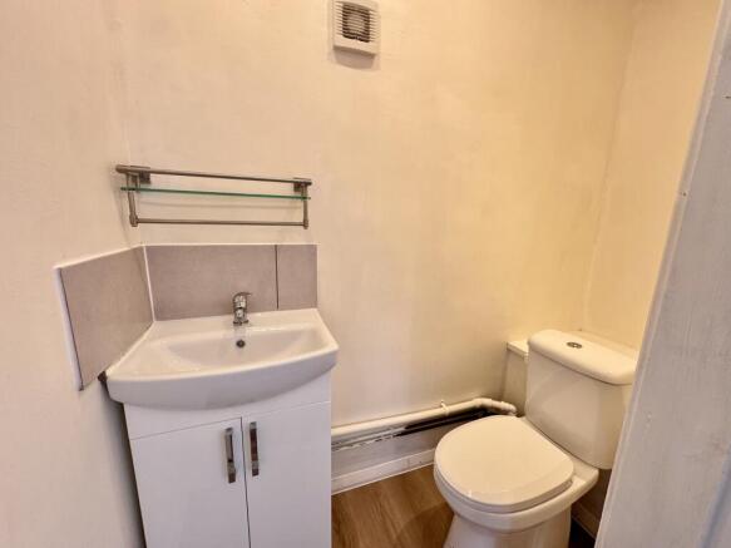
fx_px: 296
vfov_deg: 85.7
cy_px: 274
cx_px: 366
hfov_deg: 102.1
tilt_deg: -11.6
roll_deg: -2.3
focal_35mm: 14
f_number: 2.2
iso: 160
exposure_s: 1/99
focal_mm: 2.22
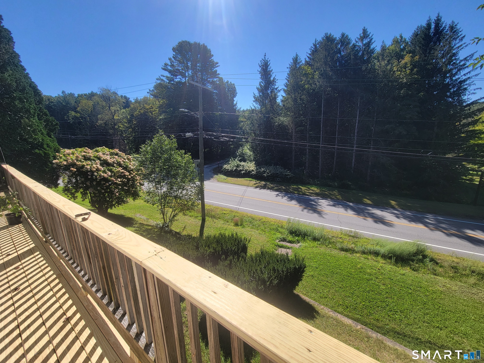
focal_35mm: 13
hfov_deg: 106.2
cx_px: 242
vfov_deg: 89.9
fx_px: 182
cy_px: 182
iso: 50
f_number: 2.2
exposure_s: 1/1387
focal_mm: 2.2
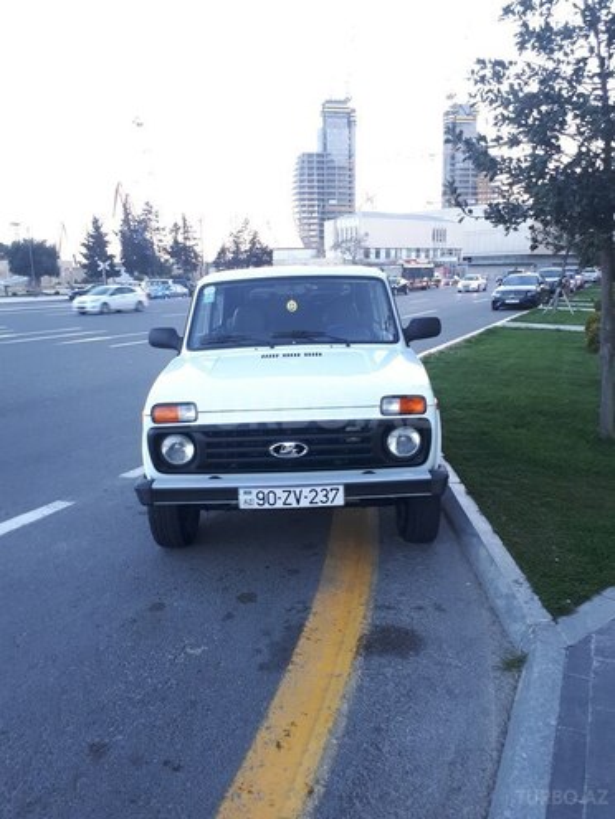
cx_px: 308
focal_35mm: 27
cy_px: 410
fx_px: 640
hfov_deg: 51.4
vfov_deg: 65.3
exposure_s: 1/33
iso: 50
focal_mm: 3.6
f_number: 1.9
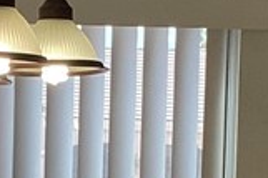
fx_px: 1525
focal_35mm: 205
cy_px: 281
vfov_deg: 6.6
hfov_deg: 10.0
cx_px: 88
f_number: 2.4
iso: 40
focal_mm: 3.3
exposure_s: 1/120
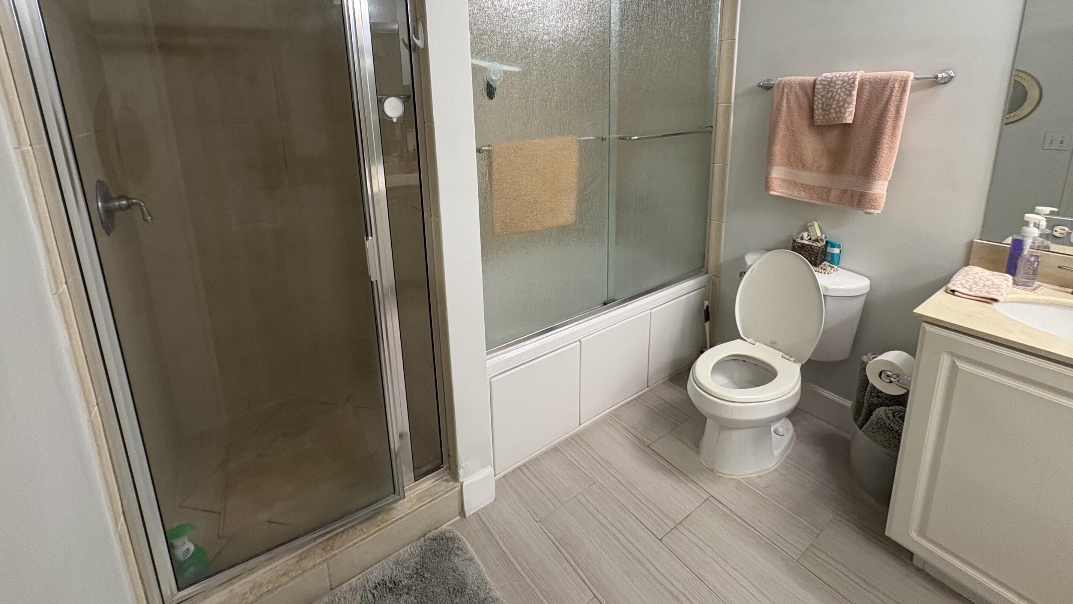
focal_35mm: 16
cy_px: 191
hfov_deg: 99.3
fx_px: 455
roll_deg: +2.7
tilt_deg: -11.1
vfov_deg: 65.0
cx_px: 519
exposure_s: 1/60
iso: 250
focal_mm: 2.22
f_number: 2.2
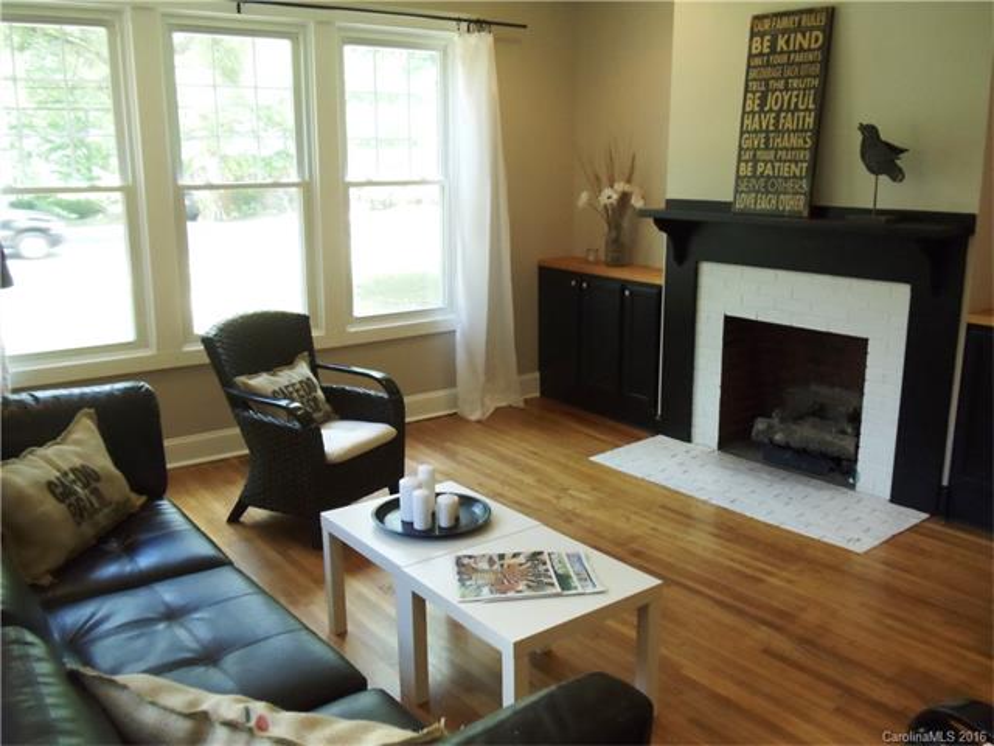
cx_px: 497
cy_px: 373
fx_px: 1263
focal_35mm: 44
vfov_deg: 32.9
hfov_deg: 42.9
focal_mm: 6
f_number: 3.5
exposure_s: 1/40
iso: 400
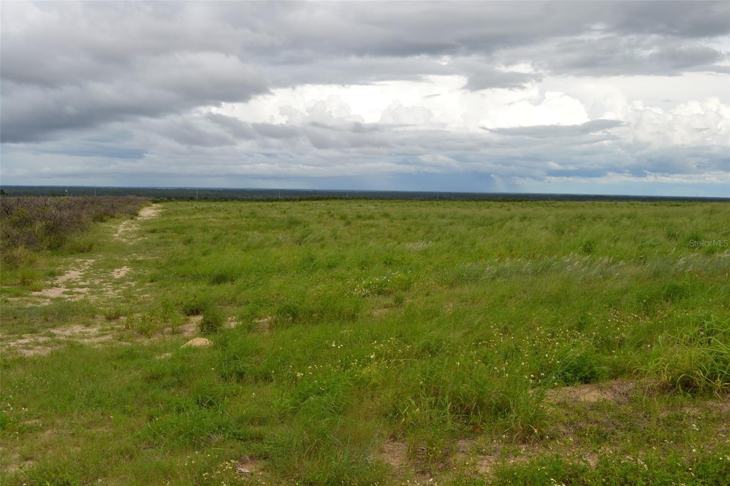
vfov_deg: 31.9
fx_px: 851
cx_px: 365
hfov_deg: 46.4
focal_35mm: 42
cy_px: 243
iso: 100
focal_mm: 28
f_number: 8
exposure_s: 1/250
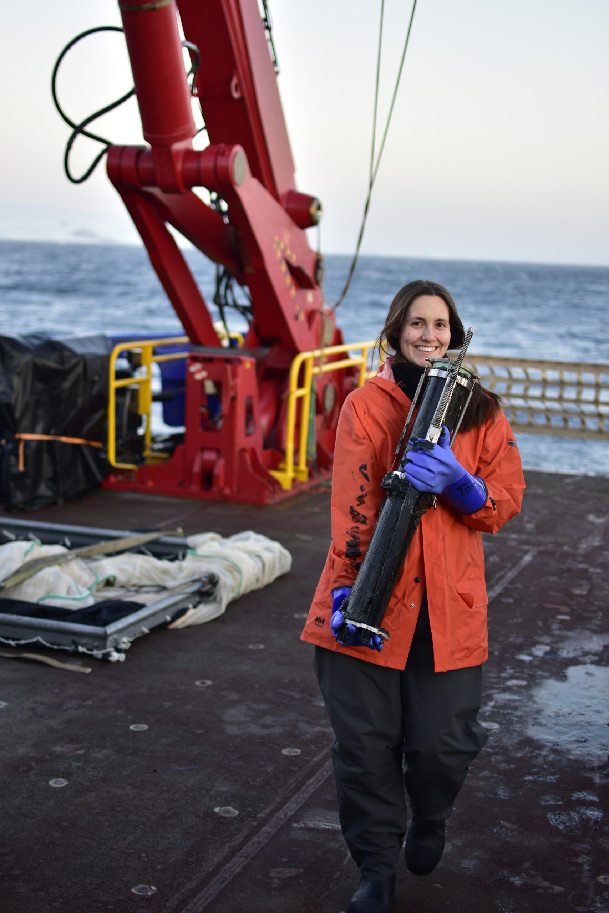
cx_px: 304
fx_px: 1332
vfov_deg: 37.8
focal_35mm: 52
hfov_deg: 25.8
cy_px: 456
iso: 160
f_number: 1.8
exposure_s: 1/200
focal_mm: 35
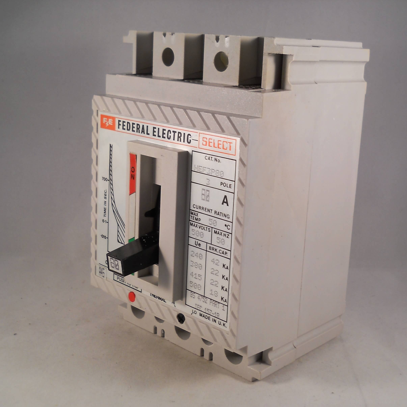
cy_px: 206
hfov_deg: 34.6
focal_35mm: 49
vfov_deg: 34.7
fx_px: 652
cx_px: 238
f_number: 3.1
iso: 80
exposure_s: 1/30
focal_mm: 6.7
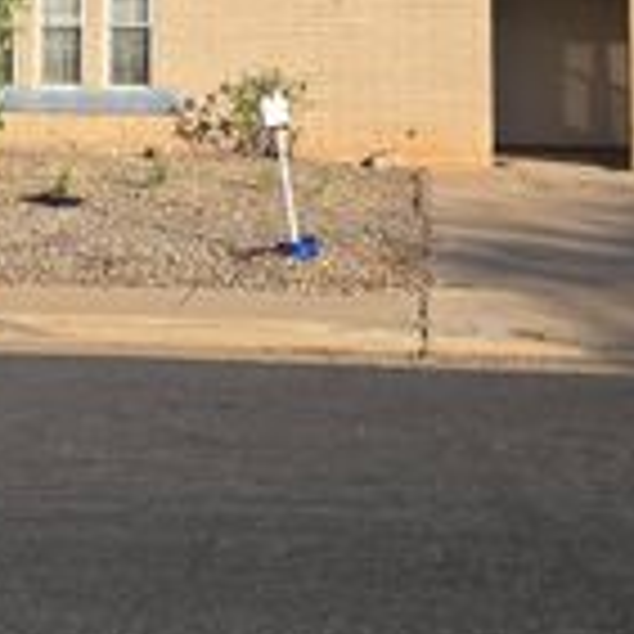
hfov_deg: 23.6
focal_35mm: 72
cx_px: 121
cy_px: -38
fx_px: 1492
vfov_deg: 22.8
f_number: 1.7
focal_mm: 6.3
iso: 12
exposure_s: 1/696
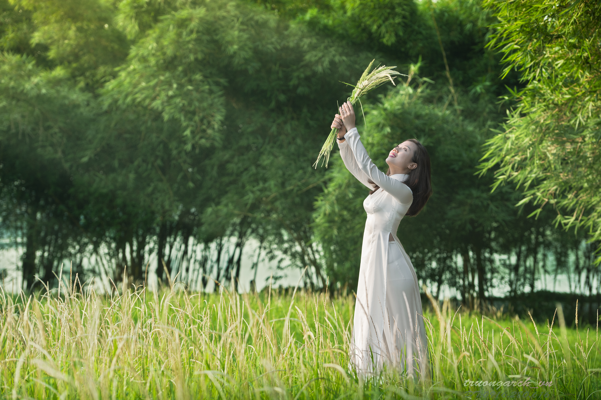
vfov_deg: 13.7
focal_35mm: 100
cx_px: 300
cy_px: 200
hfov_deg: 20.4
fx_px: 1668
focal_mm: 100
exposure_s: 1/500
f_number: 4
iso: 200
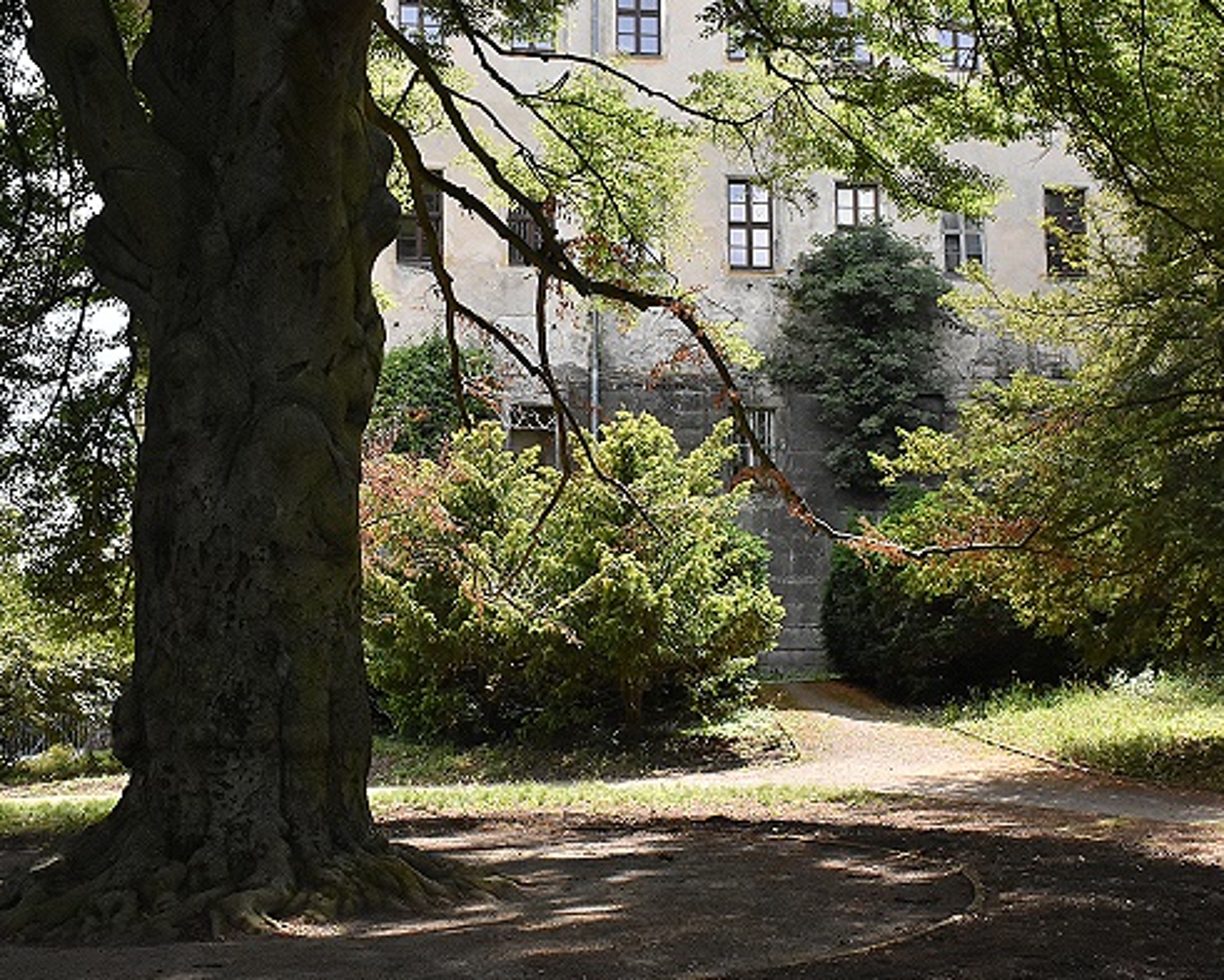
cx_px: 678
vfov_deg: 27.6
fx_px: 1993
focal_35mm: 55
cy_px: 496
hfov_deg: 34.1
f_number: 11
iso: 3200
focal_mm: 32
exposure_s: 1/1600
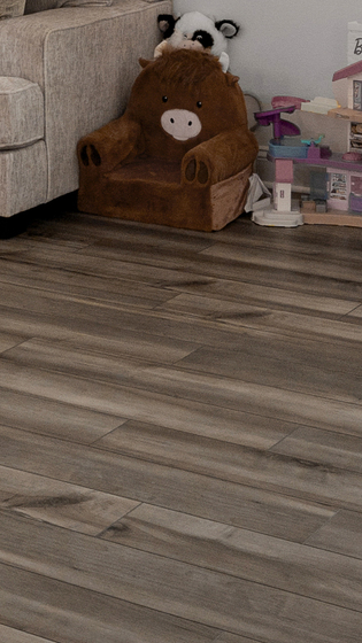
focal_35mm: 92
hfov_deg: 12.9
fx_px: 1570
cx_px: -47
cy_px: 82
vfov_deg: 22.7
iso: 100
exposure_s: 1/13
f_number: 5.6
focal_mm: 16
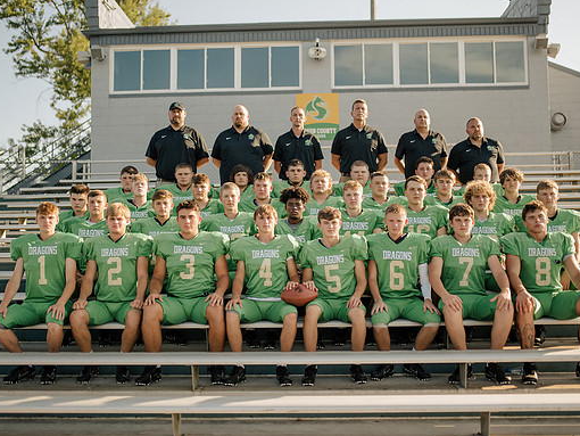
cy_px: 228
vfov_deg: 35.2
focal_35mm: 41
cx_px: 289
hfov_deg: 45.8
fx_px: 687
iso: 160
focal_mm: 35
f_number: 3.5
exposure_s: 1/2500
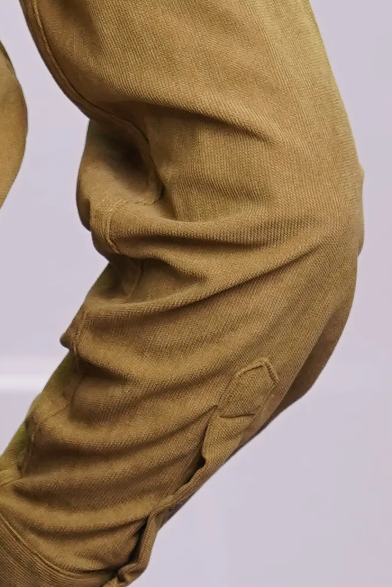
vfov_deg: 6.9
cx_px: -285
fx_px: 4686
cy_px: 1190
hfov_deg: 4.7
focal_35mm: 287
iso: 640
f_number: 3.5
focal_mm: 50
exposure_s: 1/100
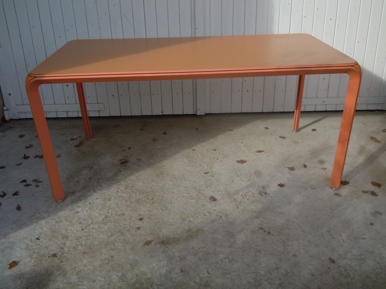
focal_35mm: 30
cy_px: 144
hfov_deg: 60.0
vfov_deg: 46.8
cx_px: 193
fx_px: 335
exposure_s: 1/500
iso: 100
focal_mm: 5.4
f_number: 3.5
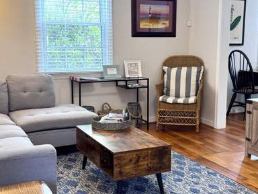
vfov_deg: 29.1
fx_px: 373
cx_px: 152
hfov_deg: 38.1
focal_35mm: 50
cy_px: 97
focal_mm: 6.76
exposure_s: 1/60
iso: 250
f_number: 1.78
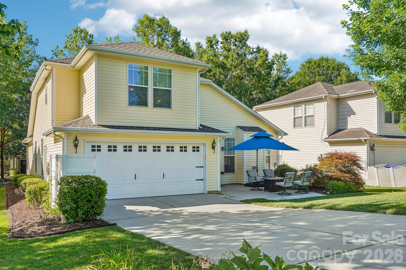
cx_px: 203
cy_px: 135
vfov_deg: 43.6
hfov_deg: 61.9
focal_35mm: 30
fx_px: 338
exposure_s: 1/60
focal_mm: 20
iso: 100
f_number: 8
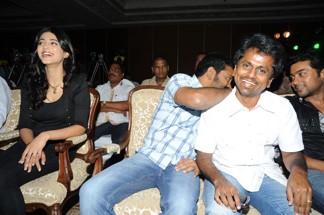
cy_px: 108
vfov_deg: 53.1
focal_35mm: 24
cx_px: 162
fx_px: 216
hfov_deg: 73.8
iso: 200
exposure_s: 1/125
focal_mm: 24
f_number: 7.1
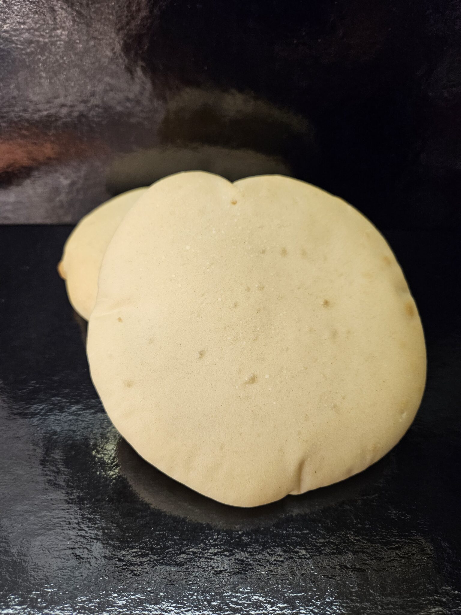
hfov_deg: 58.9
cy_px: 308
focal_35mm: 23
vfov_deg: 73.9
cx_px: 230
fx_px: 408
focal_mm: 5.4
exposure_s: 1/100
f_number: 1.8
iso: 320
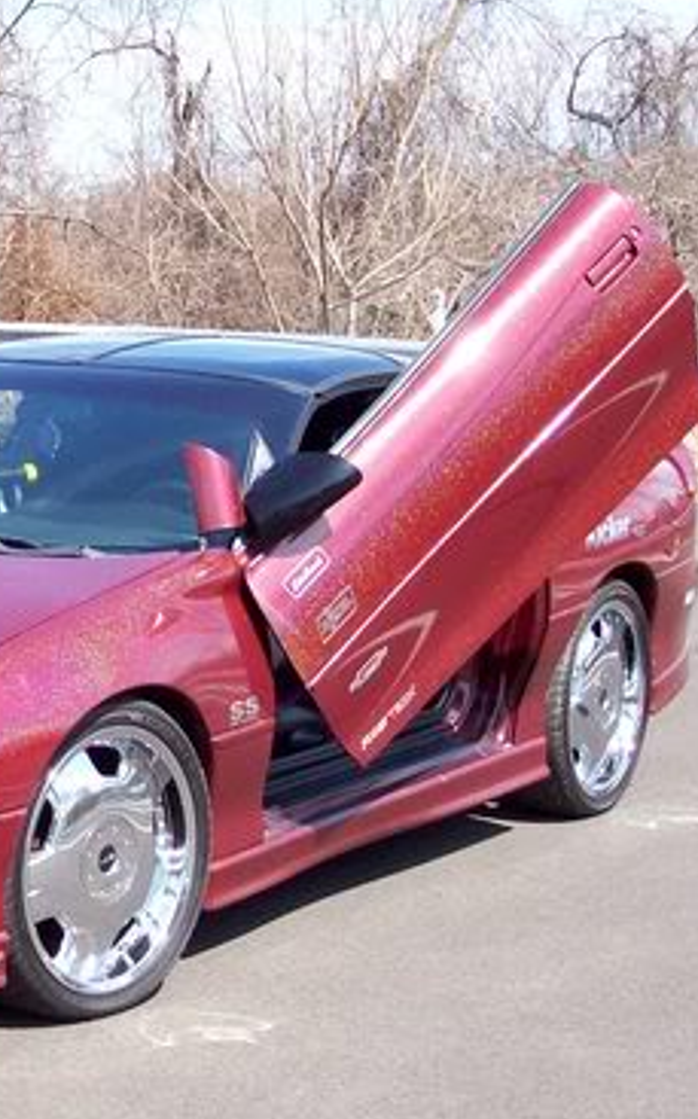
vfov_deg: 22.3
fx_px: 2834
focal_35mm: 93
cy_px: 608
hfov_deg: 13.8
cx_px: -47
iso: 80
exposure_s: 1/534
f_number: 3.4
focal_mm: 9.4
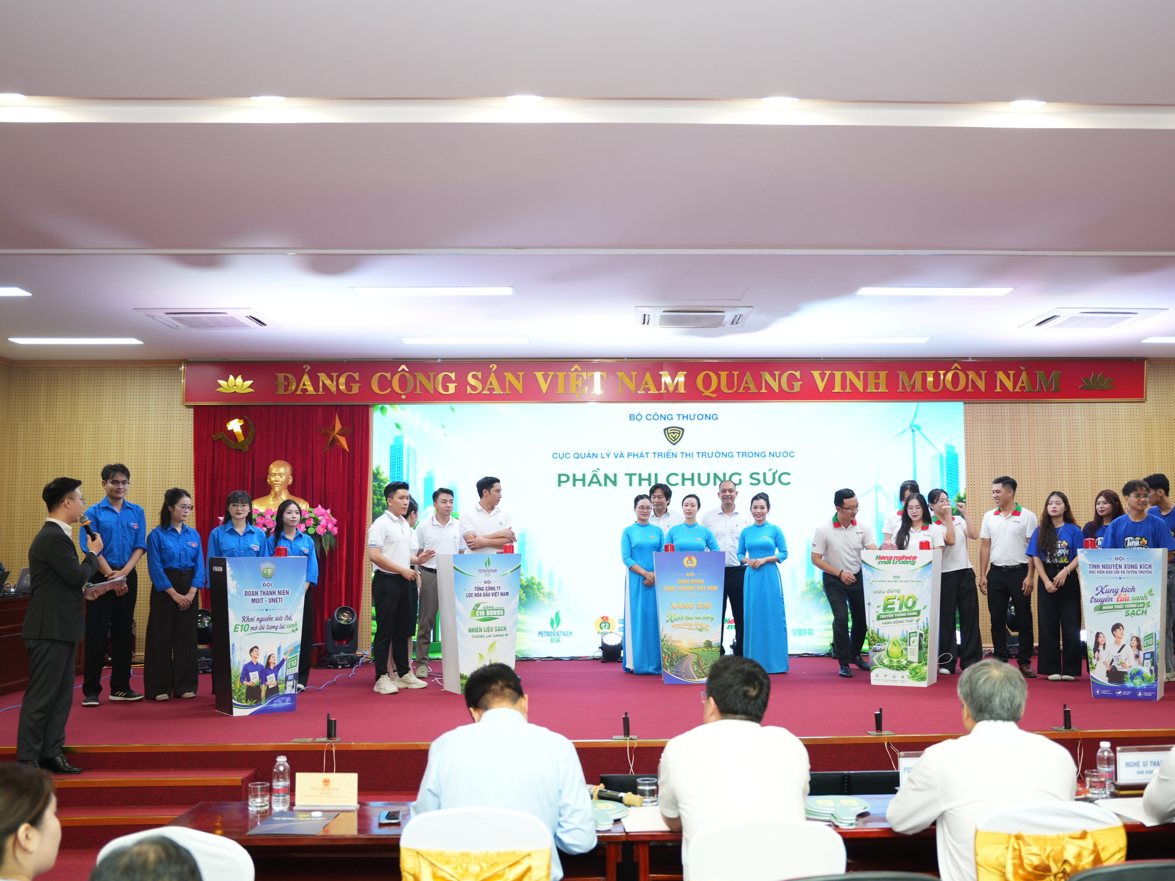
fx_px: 1211
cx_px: 643
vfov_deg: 40.0
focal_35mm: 36
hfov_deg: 51.7
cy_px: 424
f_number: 2.8
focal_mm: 31.6
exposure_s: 1/100
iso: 500
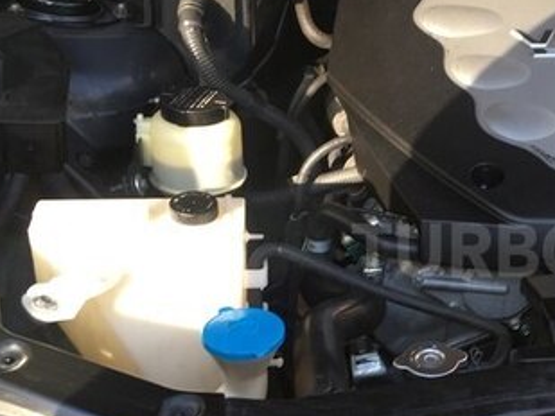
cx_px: 535
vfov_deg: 23.6
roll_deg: -8.8
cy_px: 250
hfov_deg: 29.4
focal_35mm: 62
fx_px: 994
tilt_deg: -31.8
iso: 25
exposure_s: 1/100
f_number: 2.2
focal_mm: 4.15
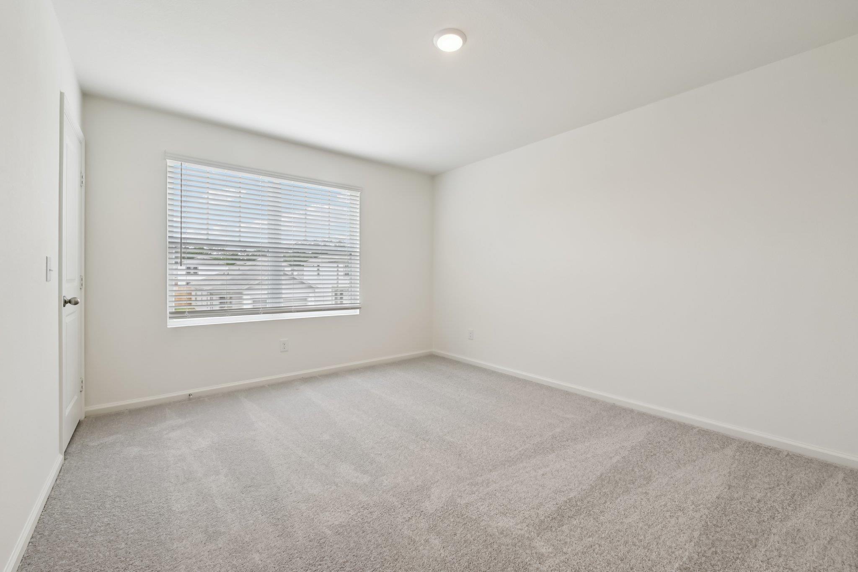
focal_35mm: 14
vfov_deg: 81.2
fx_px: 334
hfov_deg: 104.3
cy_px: 286
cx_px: 429
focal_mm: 14
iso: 400
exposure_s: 1/50
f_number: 8
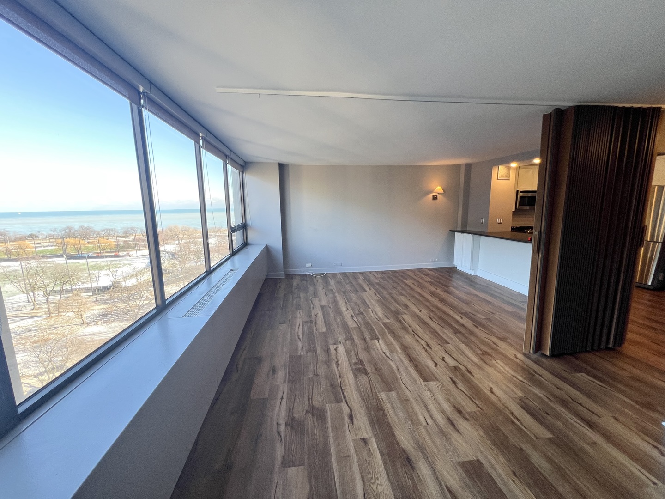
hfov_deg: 106.2
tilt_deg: -10.3
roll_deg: +0.4
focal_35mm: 13
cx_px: 332
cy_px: 250
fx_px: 250
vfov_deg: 89.9
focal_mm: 1.57
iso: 80
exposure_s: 1/99
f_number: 1.8
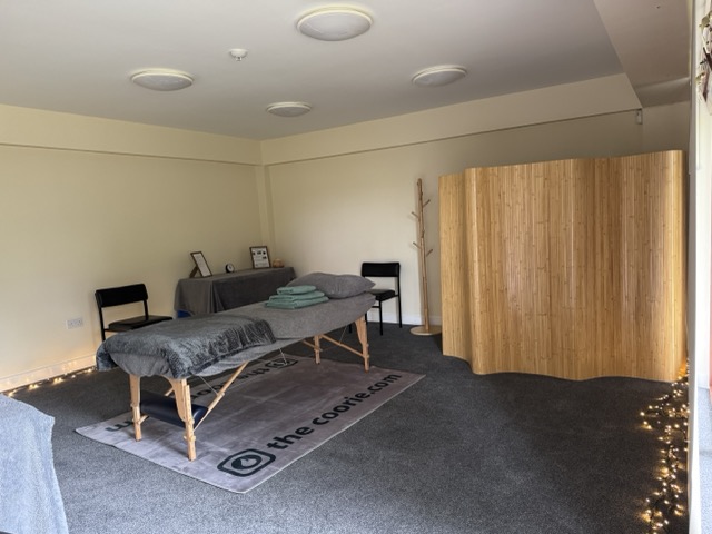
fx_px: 494
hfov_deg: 71.6
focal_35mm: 24
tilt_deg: -5.6
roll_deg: +3.8
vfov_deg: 56.8
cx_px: 356
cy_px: 267
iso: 320
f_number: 1.78
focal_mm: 6.76
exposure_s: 1/60
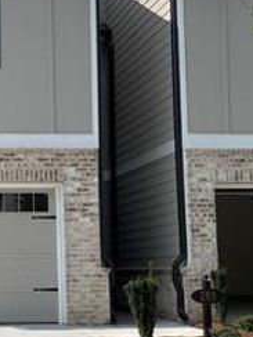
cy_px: 222
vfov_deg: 27.3
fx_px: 692
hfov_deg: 19.4
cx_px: -57
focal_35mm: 71
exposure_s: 1/4831
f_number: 1.6
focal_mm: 4.2
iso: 32
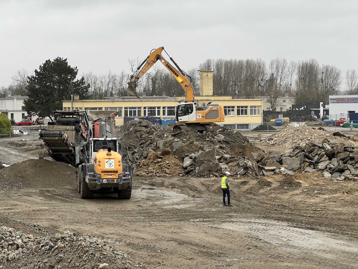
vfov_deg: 19.1
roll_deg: +0.7
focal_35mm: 77
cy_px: 134
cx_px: 179
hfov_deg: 25.3
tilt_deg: -2.1
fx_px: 796
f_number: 2.8
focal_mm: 9
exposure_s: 1/99
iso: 32
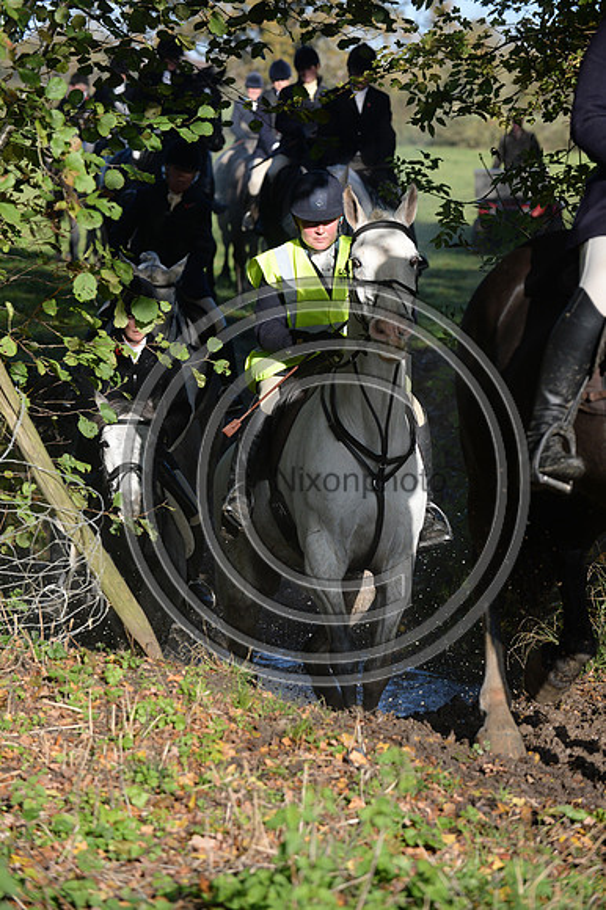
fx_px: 3160
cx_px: 303
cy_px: 455
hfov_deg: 11.0
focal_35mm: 125
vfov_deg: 16.4
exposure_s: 1/2500
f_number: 5
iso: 1000
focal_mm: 125
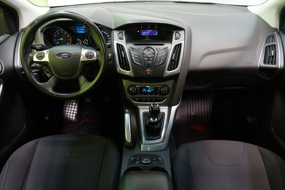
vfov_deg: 46.4
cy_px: 95
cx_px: 142
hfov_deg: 65.5
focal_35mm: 28
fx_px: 222
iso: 800
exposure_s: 1/30
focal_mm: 28
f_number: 3.5
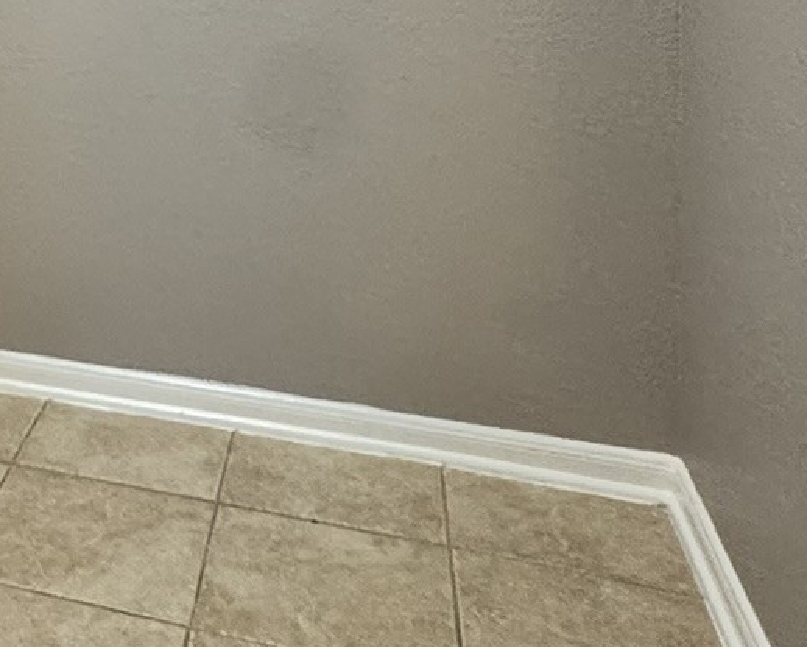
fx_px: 1290
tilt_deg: -1.9
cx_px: -143
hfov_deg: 30.0
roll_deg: +0.3
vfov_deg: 25.1
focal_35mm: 54
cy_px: -145
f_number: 2.2
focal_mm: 2.22
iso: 500
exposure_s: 1/60
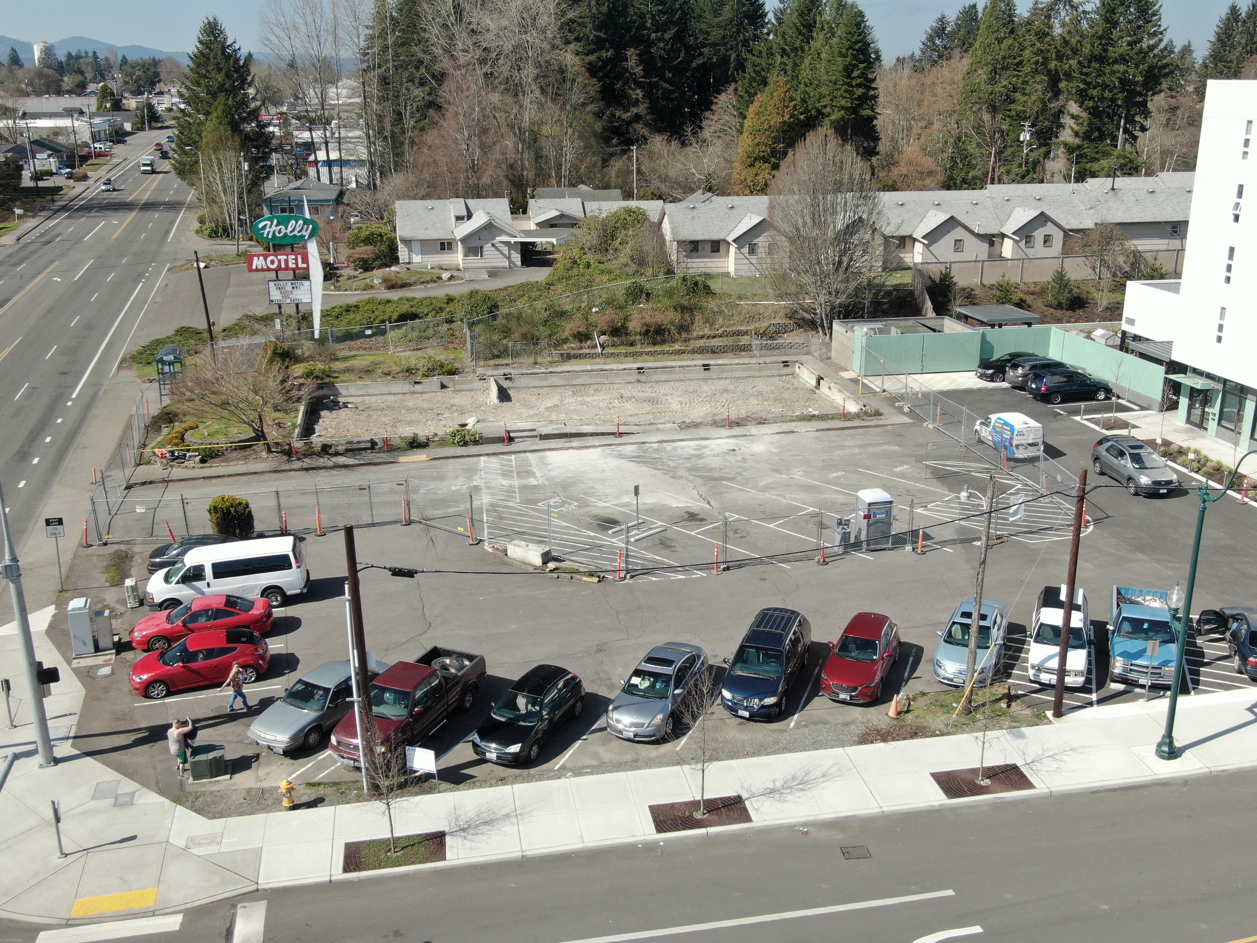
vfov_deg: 40.7
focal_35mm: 35
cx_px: 628
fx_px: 1271
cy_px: 472
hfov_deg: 52.6
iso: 100
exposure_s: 1/240
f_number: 3.3
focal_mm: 5.94
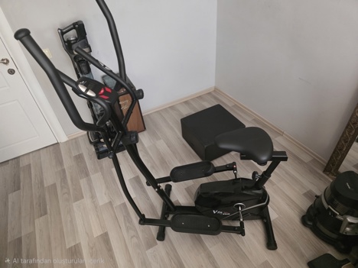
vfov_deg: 58.9
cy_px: 134
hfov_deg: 73.9
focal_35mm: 23
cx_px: 179
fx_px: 238
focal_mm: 6.3
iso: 1600
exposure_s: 1/101
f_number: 1.7
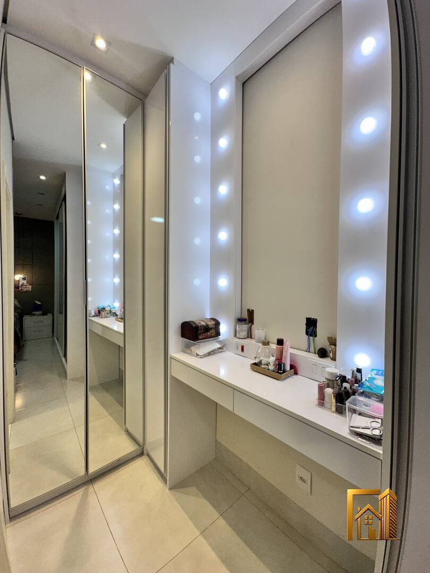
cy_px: 286
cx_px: 215
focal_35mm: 14
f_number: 2.2
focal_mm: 2.22
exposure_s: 1/120
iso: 80
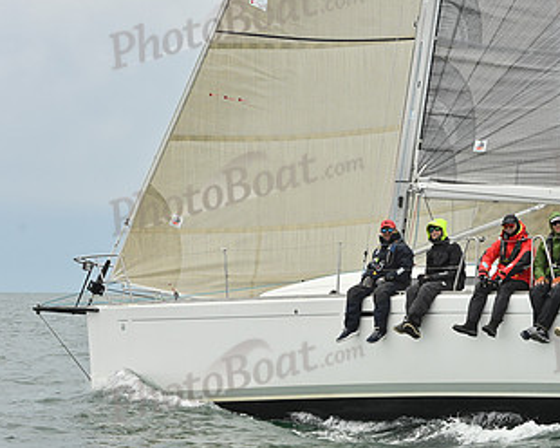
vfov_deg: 12.5
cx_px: 459
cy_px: 257
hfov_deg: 15.5
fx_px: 2039
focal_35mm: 123
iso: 320
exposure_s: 1/1000
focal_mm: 70
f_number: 9
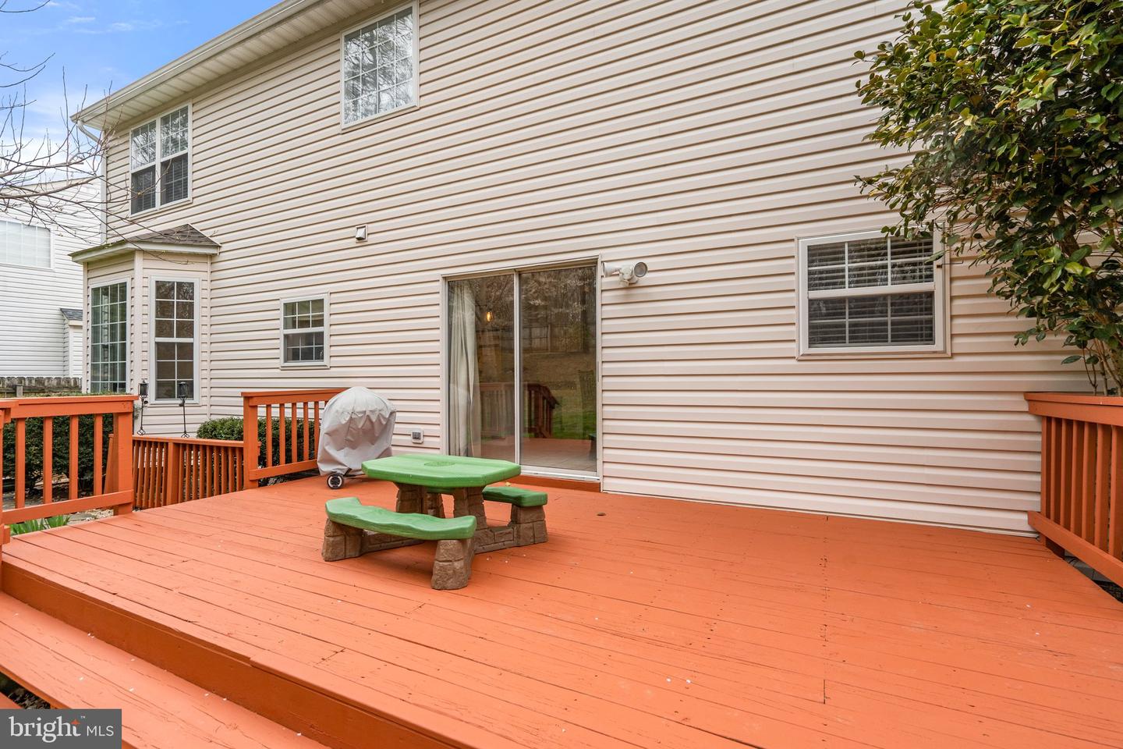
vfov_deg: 73.7
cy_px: 374
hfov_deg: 96.7
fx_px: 499
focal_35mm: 16
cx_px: 562
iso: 400
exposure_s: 1/400
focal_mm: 16
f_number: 8
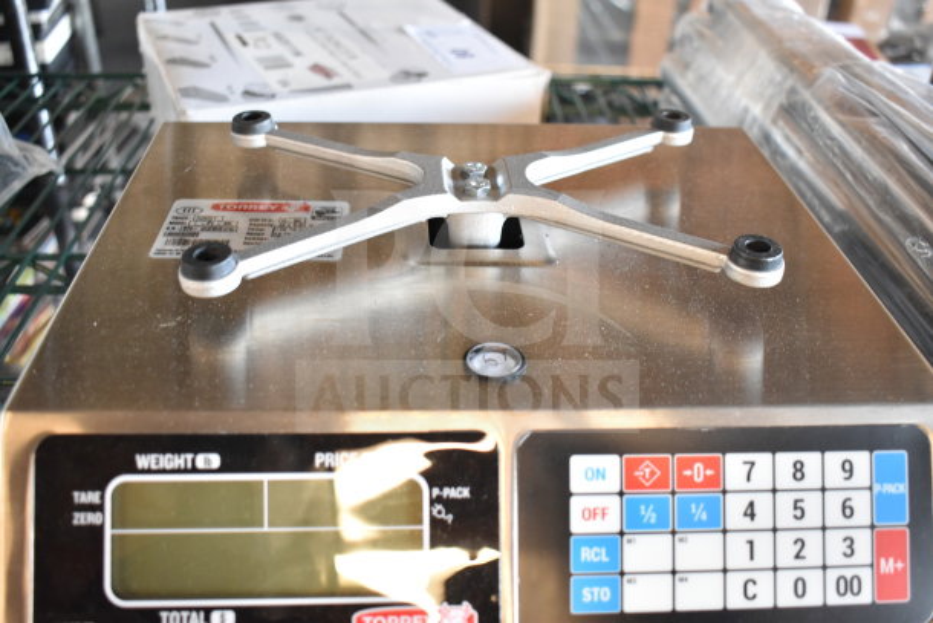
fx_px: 933
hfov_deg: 53.1
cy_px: 312
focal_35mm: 36
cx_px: 466
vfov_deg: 36.9
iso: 1250
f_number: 3.8
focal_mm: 24
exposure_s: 1/40
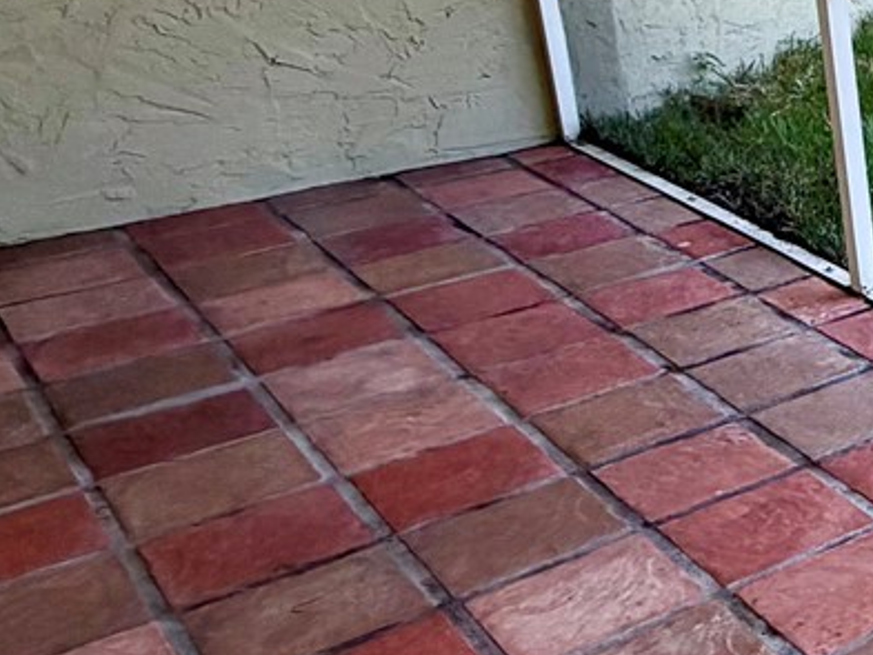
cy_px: 162
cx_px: 1524
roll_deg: -1.1
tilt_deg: -18.2
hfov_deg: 22.3
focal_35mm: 57
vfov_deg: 25.4
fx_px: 1438
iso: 40
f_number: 2.2
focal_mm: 2.22
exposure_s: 1/133
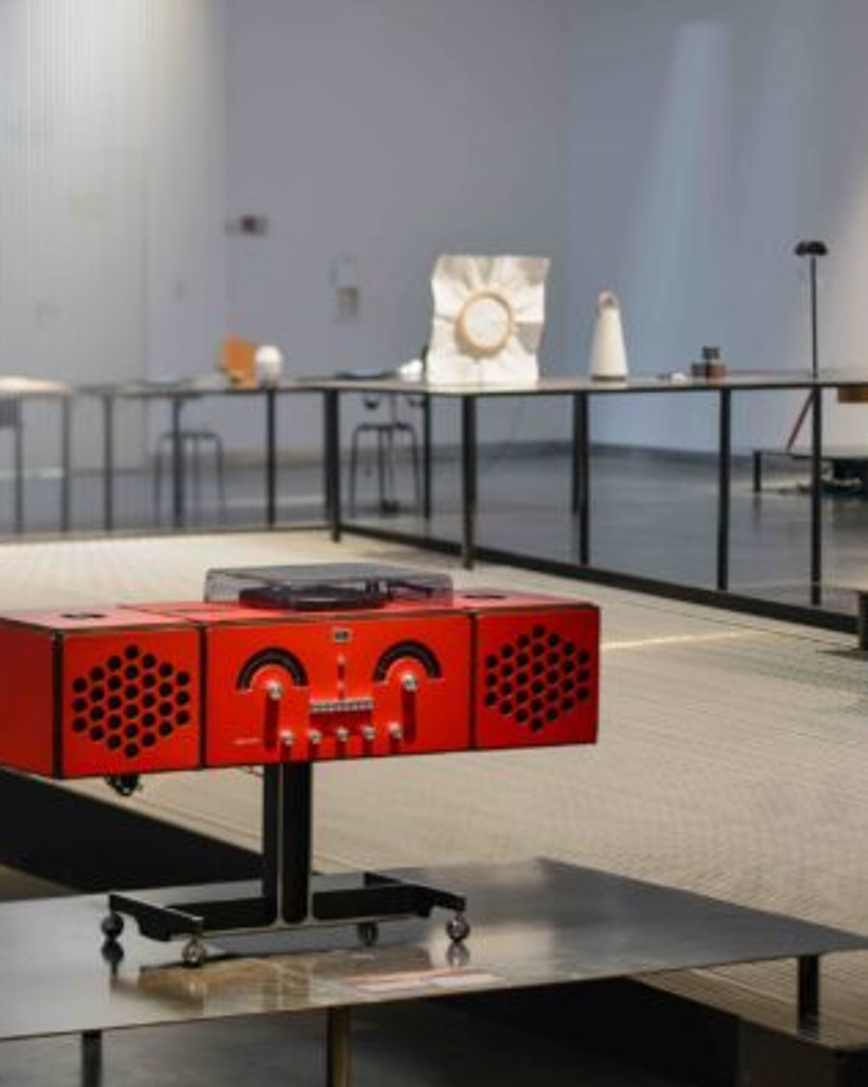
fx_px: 3892
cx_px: 60
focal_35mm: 121
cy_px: 544
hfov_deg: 12.6
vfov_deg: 15.9
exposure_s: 1/8
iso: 320
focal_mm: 85
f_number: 3.3
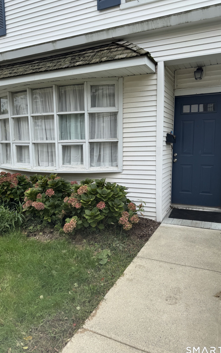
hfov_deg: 47.6
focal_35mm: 26
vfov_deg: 70.4
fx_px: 251
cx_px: 105
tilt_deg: -7.5
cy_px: 177
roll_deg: +0.4
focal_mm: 6.76
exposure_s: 1/1818
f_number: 1.78
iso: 80
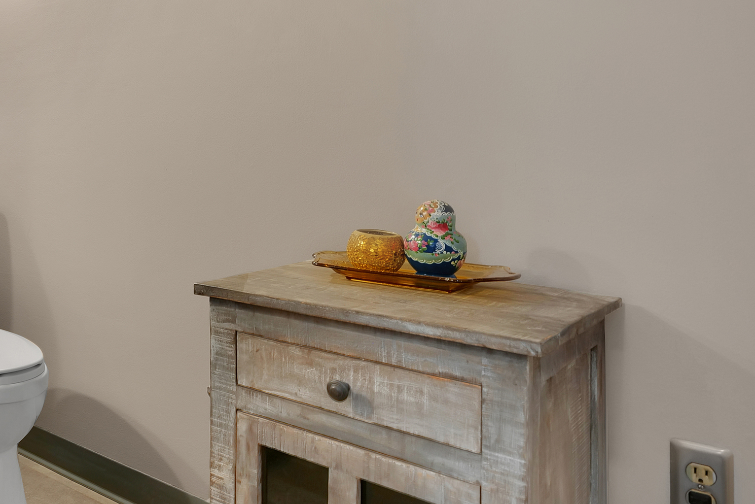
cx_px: 61
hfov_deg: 50.1
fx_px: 692
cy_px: 123
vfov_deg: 38.9
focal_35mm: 33
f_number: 8
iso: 400
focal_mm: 16
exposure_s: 1/10
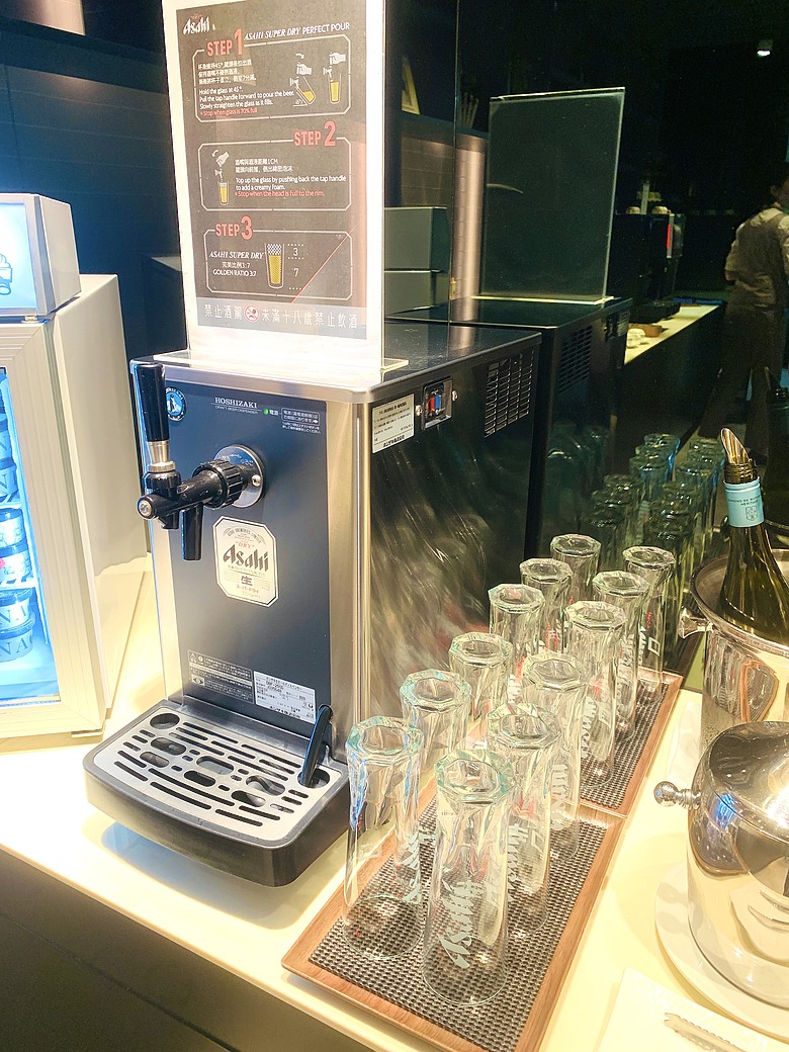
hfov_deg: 53.1
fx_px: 790
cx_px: 394
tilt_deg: -19.2
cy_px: 526
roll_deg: +0.0
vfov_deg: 67.3
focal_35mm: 26
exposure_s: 1/41
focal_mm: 4.25
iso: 64
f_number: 1.8
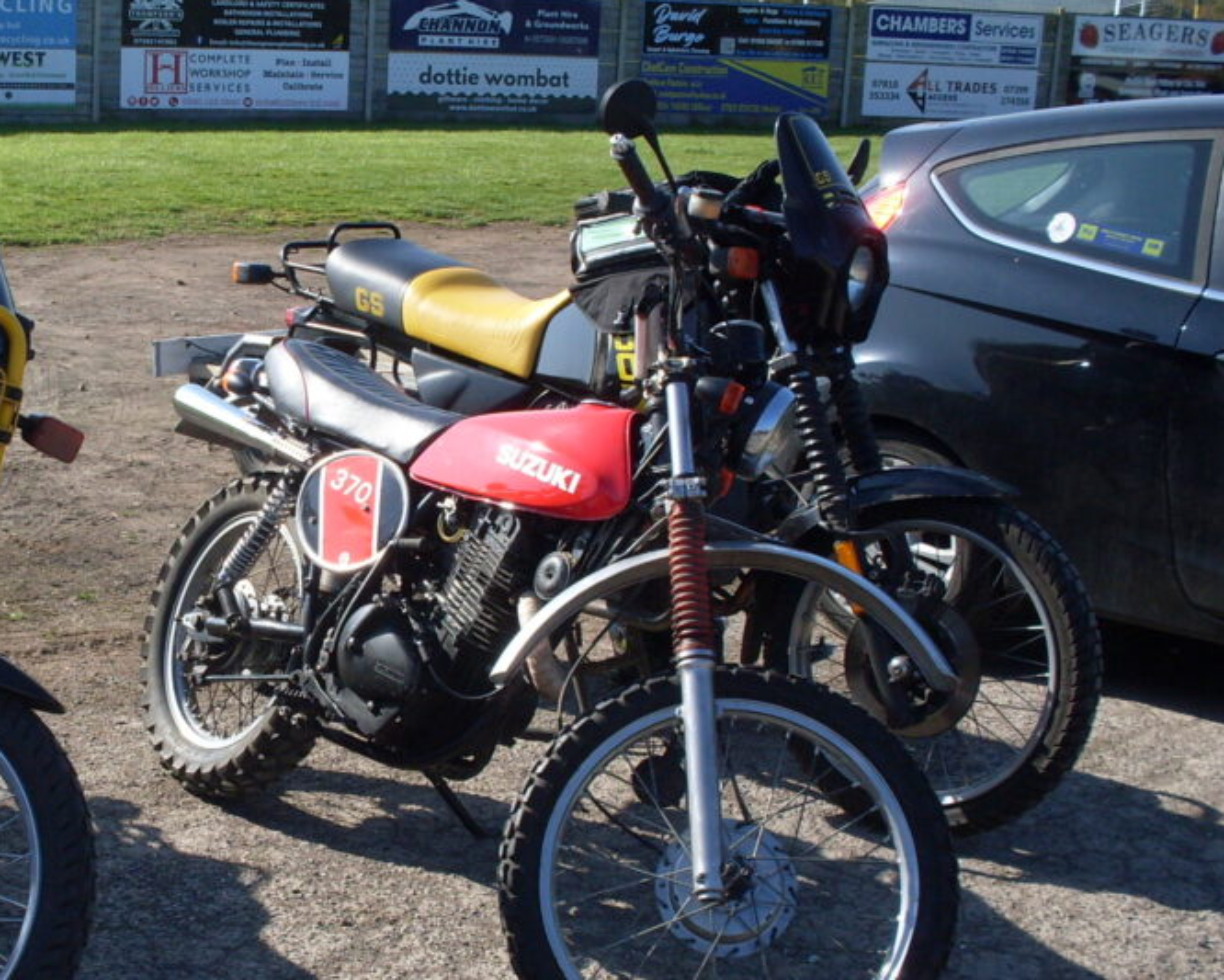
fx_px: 2065
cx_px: 287
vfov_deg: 26.6
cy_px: 612
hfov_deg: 32.3
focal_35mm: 57
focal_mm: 6.3
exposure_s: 1/180
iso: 80
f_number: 8.4
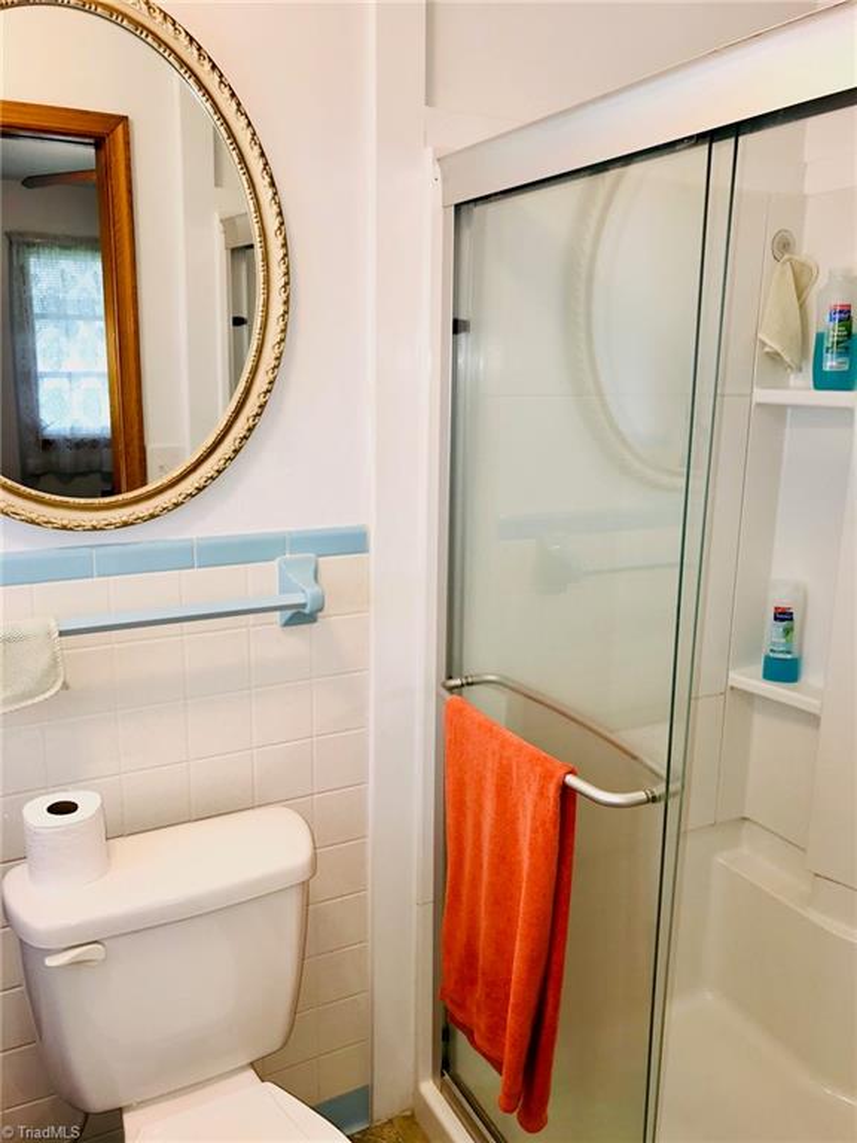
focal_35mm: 28
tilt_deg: -12.6
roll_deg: +0.1
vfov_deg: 63.4
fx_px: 924
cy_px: 572
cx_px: 428
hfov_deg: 49.7
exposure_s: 1/30
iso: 20
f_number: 1.8
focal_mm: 3.99
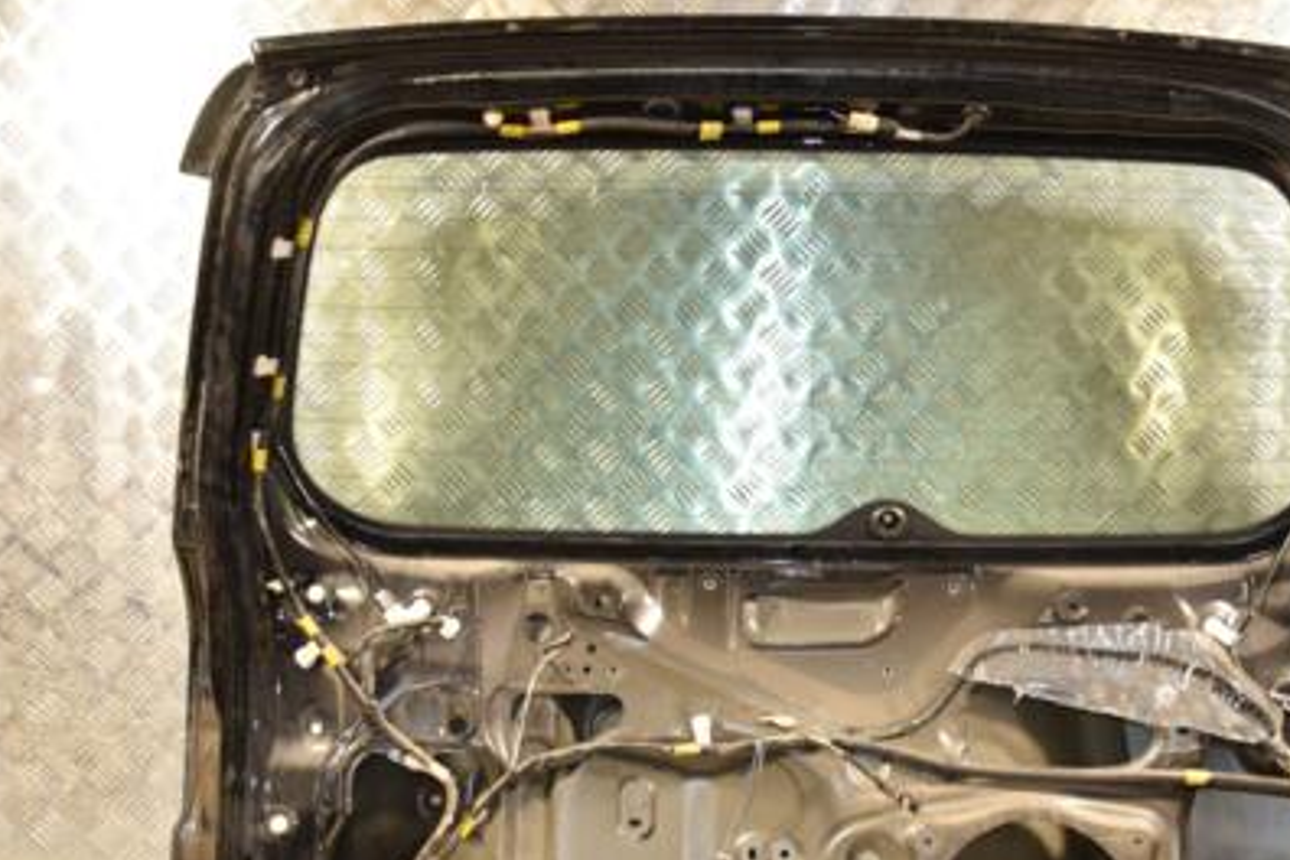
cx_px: 844
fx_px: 1711
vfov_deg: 28.0
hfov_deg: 40.9
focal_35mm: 48
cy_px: 590
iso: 800
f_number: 5
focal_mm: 21
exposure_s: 1/160
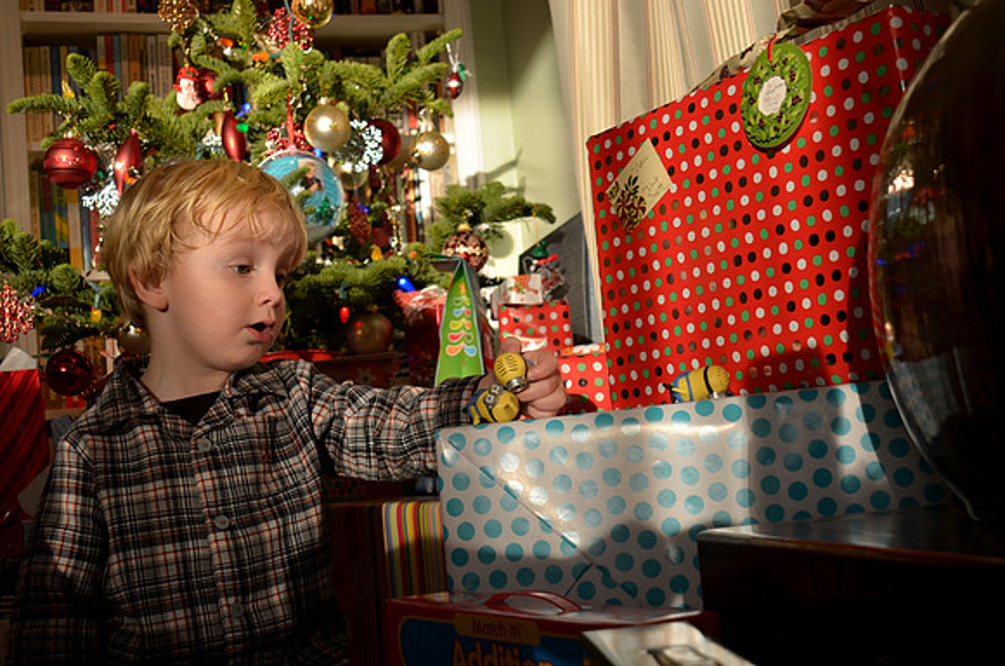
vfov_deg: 29.7
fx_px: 1253
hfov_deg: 43.7
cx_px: 502
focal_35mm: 45
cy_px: 333
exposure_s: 1/125
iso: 200
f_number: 5.6
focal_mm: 30
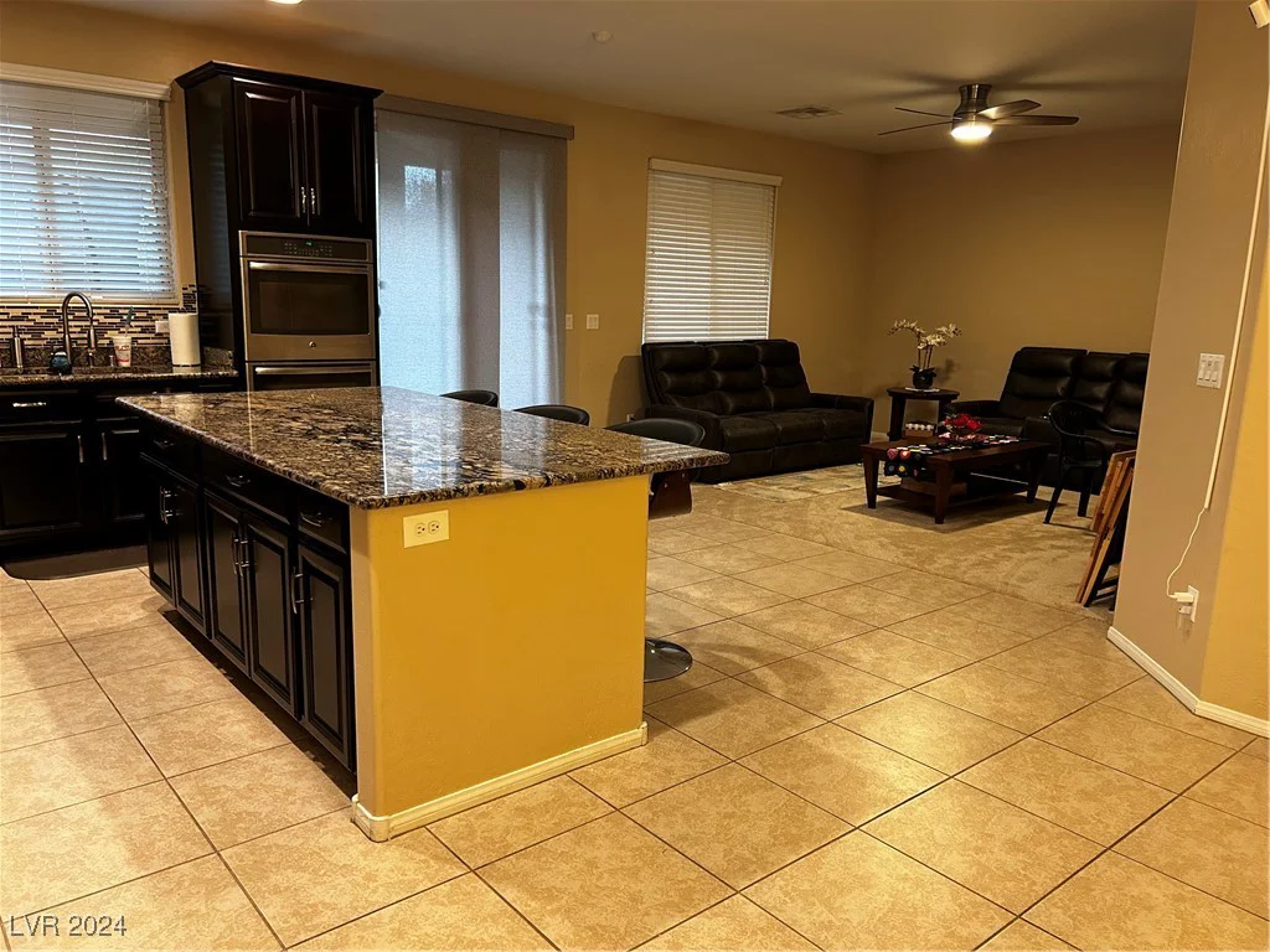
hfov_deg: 67.3
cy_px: 476
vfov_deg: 53.1
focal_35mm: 26
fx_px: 954
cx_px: 635
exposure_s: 1/60
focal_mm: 5.7
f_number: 1.5
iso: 320
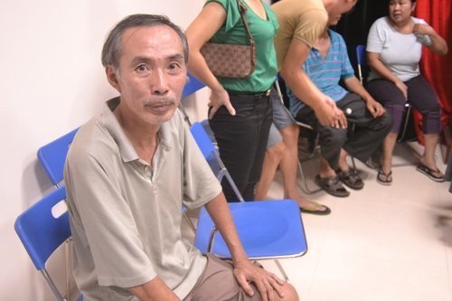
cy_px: 150
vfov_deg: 36.8
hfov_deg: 53.1
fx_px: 452
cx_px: 226
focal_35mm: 36
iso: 3200
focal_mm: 24
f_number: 3.5
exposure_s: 1/30
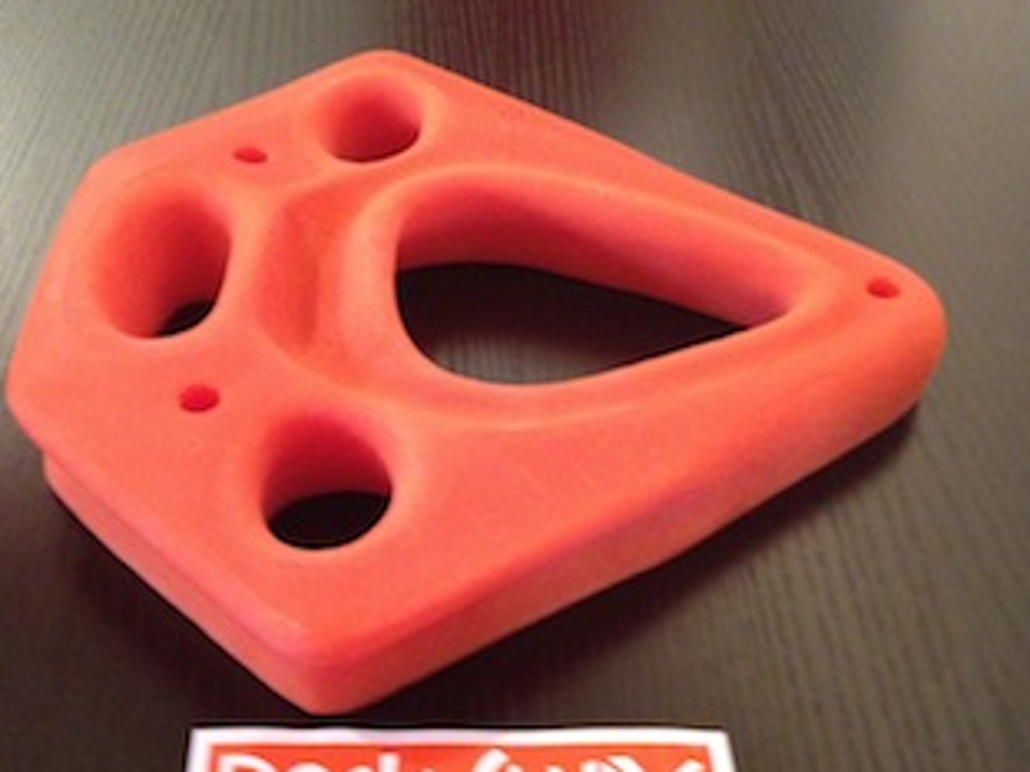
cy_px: 484
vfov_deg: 32.0
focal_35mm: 45
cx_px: 464
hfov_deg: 42.0
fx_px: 1338
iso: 640
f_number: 2.4
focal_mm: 4.28
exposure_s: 1/15
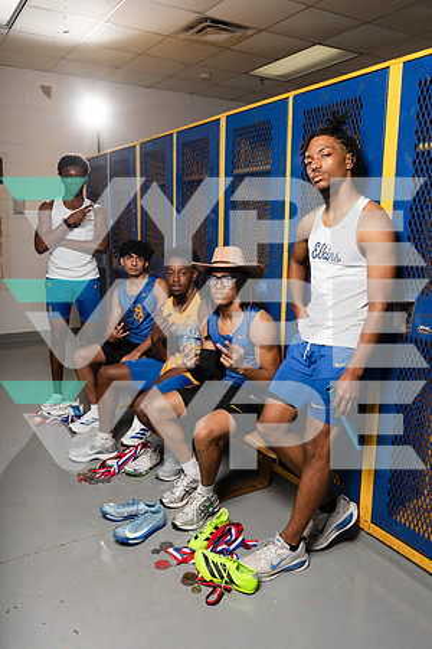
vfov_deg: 63.7
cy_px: 324
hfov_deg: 45.0
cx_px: 216
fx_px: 522
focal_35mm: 29
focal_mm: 29
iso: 125
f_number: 8
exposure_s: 1/250
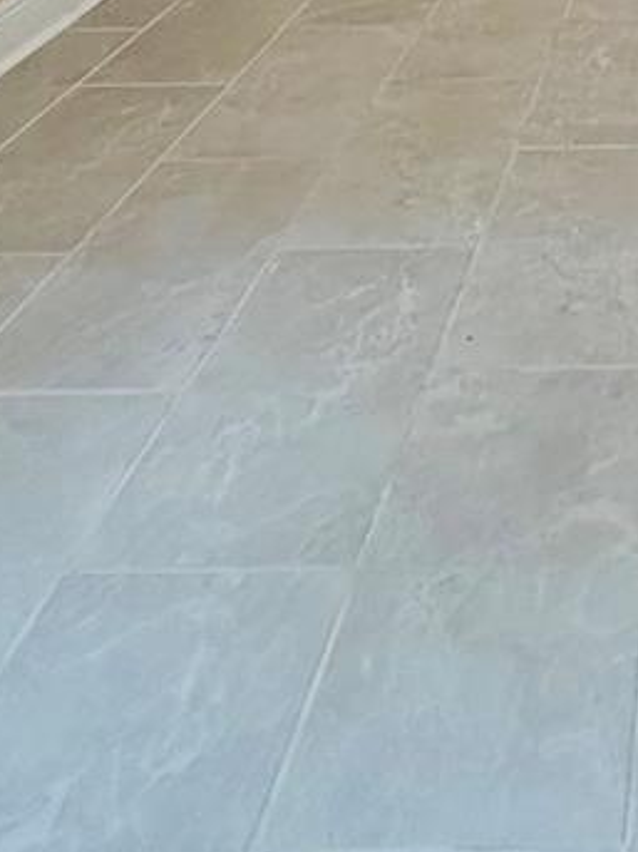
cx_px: 742
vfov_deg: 26.5
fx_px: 1205
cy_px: -460
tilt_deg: +0.5
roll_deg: +0.5
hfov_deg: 26.7
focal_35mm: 49
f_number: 2.2
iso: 160
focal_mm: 2.22
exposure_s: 1/60
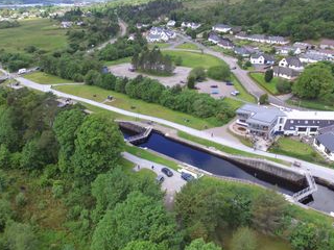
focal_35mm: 25
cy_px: 100
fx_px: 241
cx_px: 133
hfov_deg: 68.7
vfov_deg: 54.5
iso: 100
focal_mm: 3.61
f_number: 2.8
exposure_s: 1/373
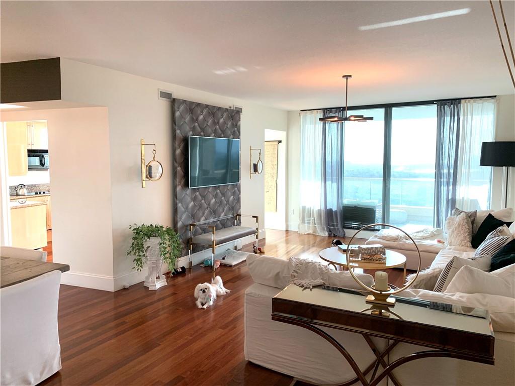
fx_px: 387
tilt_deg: -6.3
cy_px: 193
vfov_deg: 53.1
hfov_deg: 67.3
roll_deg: -0.5
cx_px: 258
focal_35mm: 26
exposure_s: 1/120
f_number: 1.8
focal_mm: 4.25
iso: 80
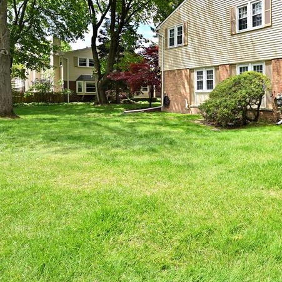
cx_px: 230
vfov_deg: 57.9
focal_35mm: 27
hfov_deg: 54.5
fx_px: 249
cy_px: 96
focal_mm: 14
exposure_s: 1/200
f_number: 11
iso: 320
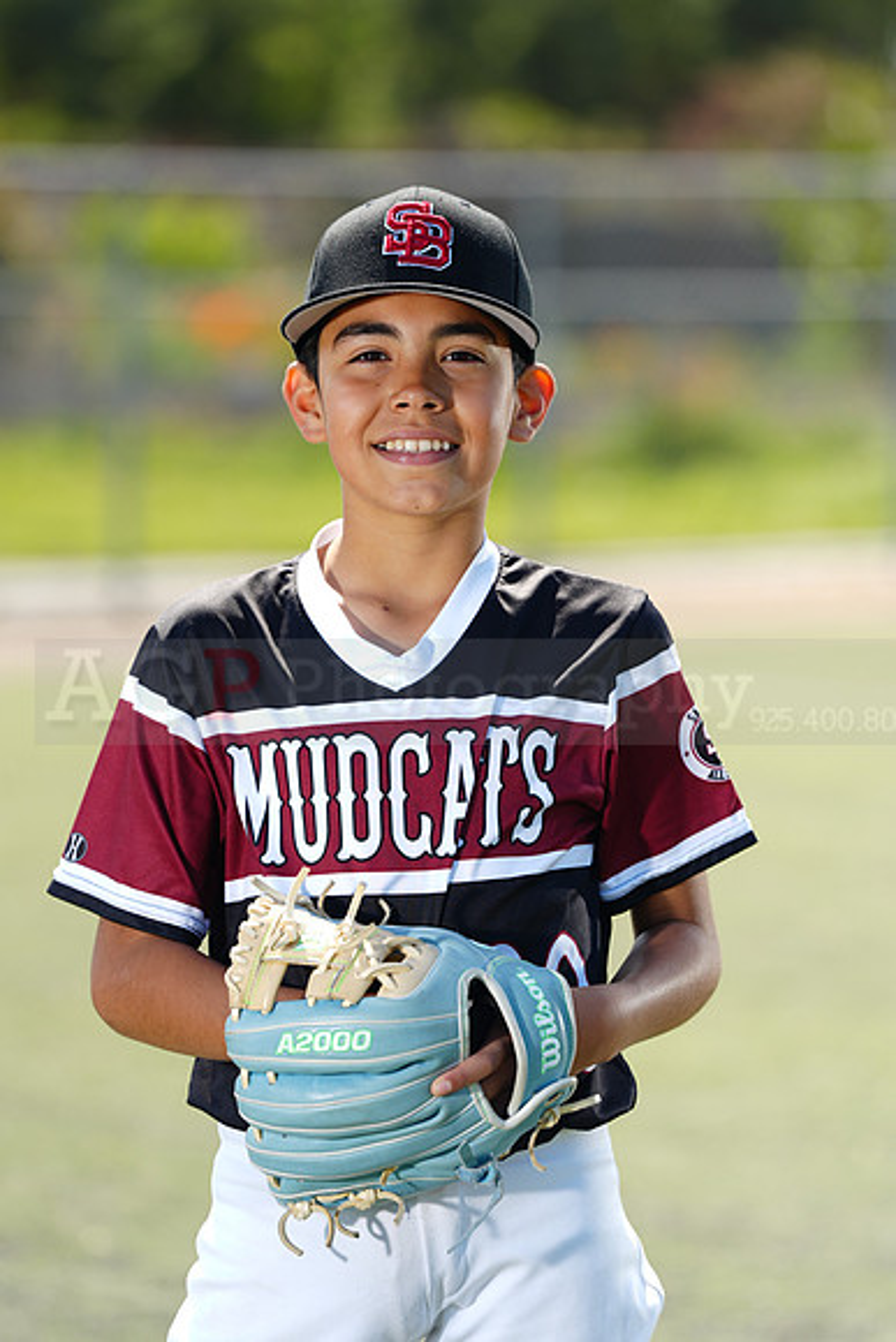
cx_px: 448
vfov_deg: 10.3
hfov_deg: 6.9
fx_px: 7462
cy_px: 671
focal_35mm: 200
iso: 64
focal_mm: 200
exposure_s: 1/250
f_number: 4.5
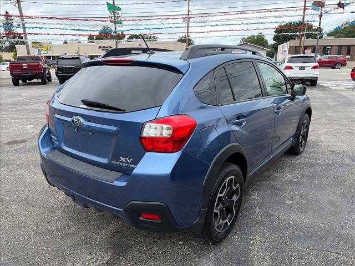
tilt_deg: -15.4
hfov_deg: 67.3
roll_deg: +1.7
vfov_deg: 53.1
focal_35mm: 26
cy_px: 133
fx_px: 267
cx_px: 178
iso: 64
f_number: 1.6
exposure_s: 1/1364
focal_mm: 5.96
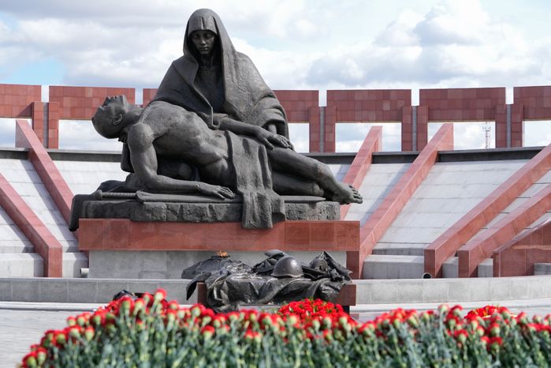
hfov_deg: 28.8
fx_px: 1071
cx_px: 276
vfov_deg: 19.5
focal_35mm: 70
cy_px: 184
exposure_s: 1/1000
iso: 320
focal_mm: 70
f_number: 5
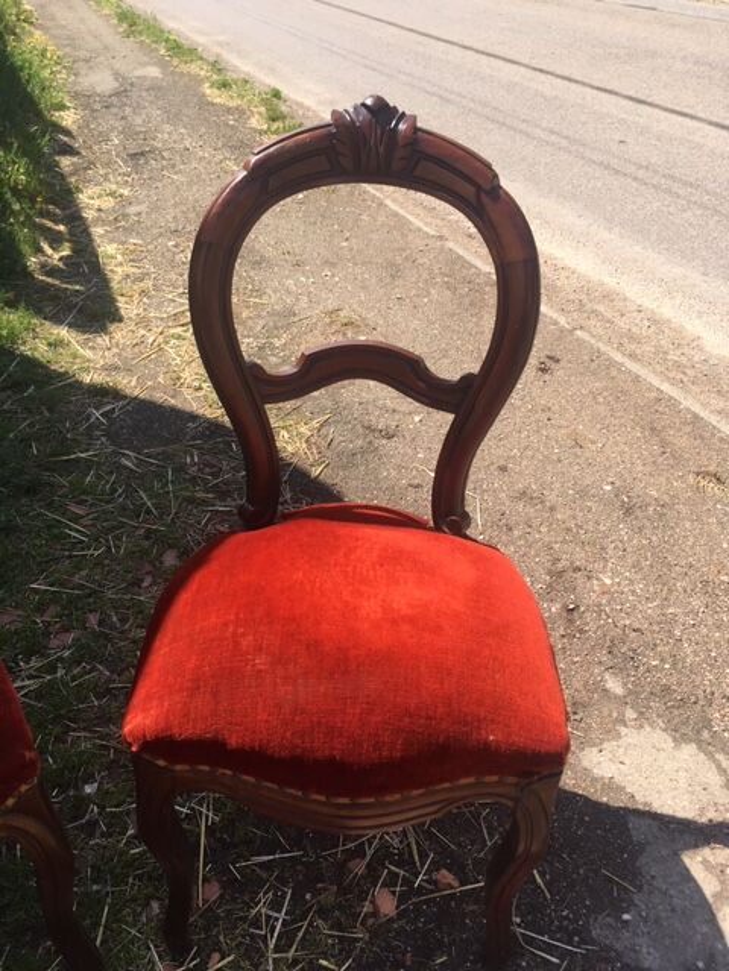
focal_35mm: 29
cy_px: 486
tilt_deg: -36.3
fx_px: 814
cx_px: 364
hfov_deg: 48.2
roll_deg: +3.4
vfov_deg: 61.7
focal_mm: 4.15
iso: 25
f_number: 2.2
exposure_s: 1/746
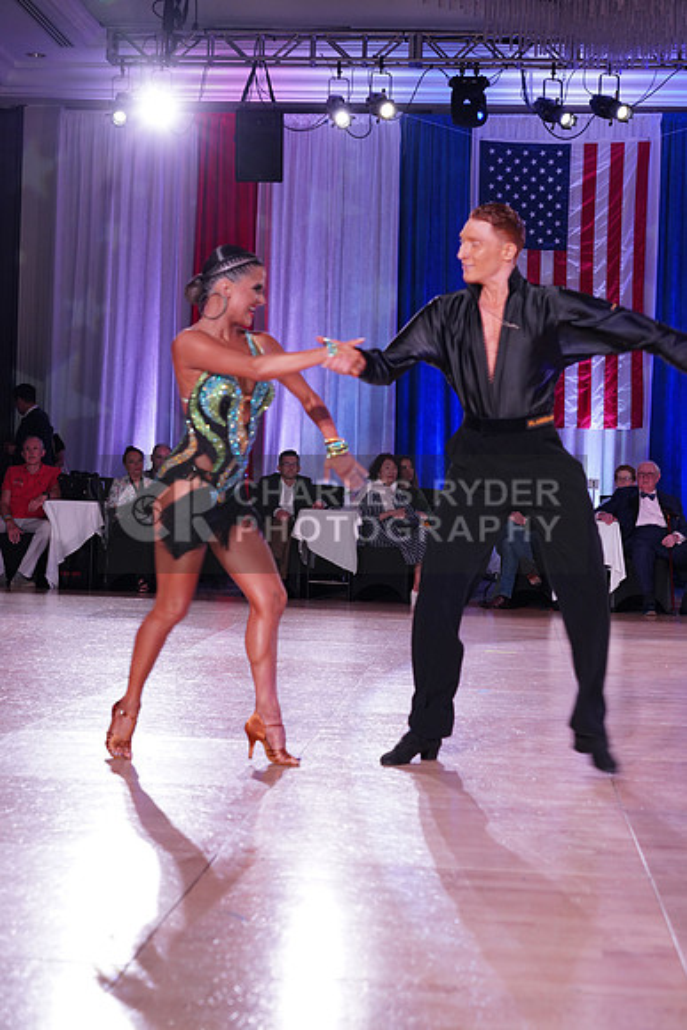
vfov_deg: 32.9
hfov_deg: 22.3
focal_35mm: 61
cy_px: 515
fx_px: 1745
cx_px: 344
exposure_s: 1/200
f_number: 5
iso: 2000
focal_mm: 61
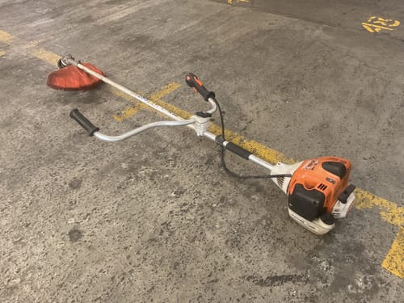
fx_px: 338
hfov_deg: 61.7
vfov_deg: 48.2
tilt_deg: -40.0
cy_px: 152
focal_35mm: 29
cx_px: 202
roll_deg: +1.7
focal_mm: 3
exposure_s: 1/33
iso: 250
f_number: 1.8
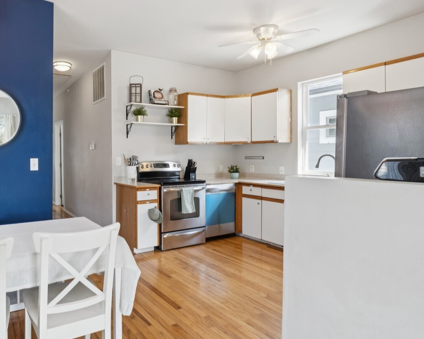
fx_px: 289
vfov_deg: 60.9
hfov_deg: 69.8
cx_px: 130
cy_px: 164
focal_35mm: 23
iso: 250
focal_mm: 10
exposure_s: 1/10
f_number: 9
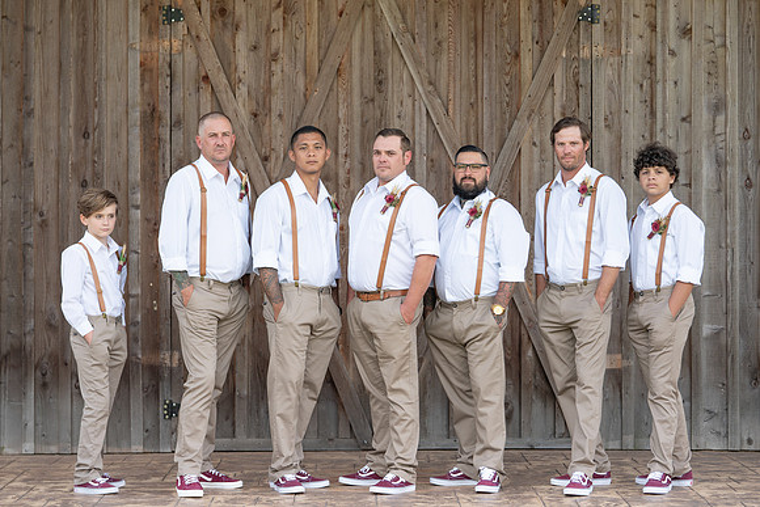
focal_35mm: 113
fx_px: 2377
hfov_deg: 18.2
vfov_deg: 12.2
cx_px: 404
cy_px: 242
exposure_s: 1/250
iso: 125
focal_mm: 105
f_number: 4
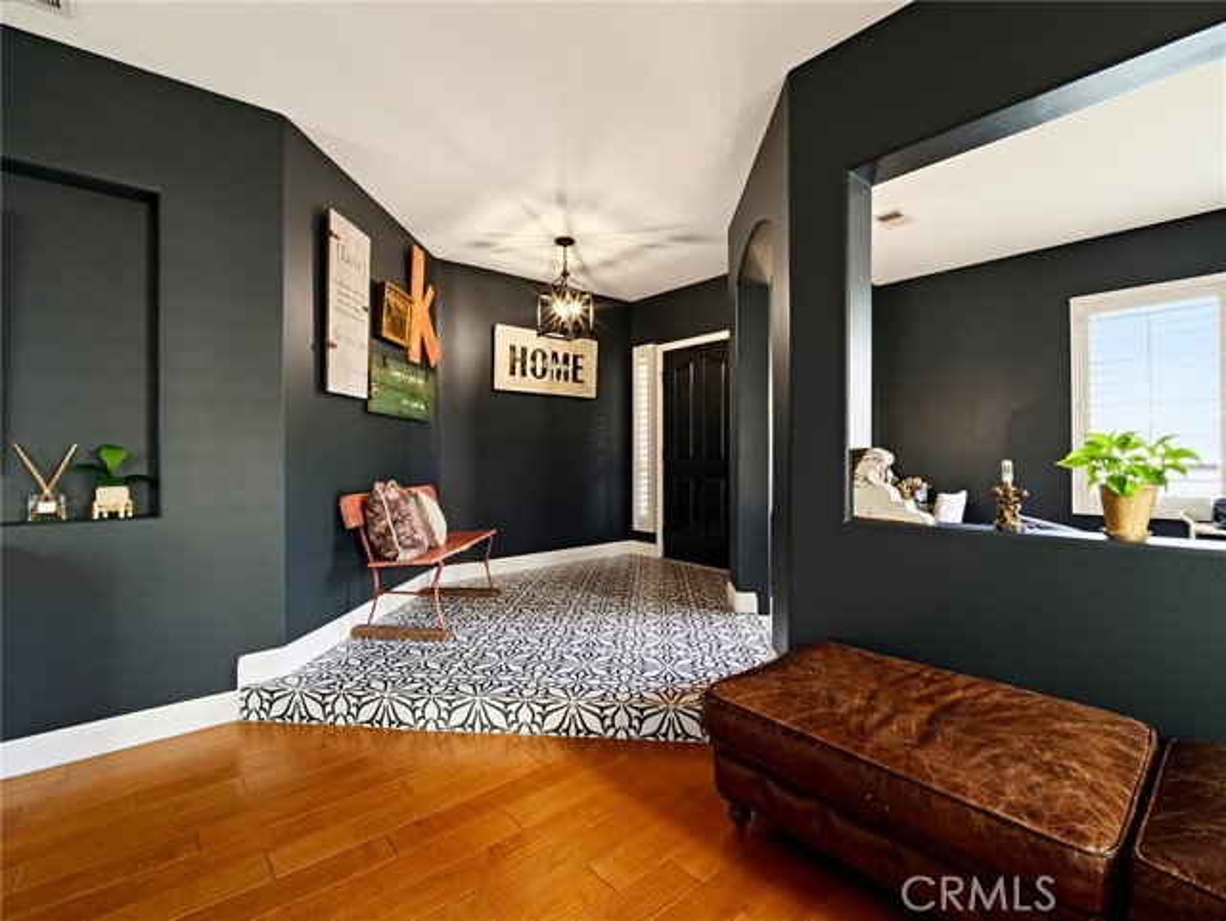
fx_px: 496
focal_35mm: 14
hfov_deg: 102.0
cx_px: 613
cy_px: 460
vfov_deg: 85.8
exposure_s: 1/5
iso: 400
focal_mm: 7
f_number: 6.3
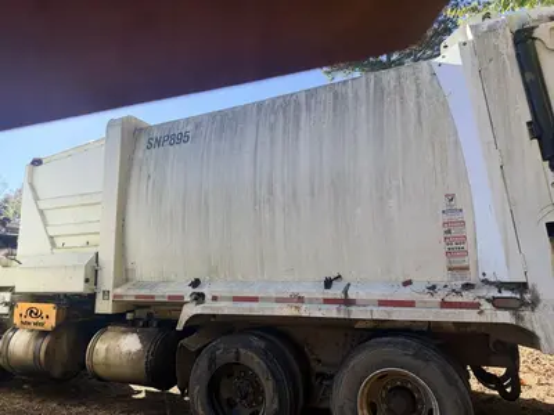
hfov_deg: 71.6
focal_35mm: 24
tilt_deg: +5.6
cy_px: 208
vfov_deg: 56.8
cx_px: 277
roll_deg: +1.6
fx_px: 384
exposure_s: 1/1727
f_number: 1.78
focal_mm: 6.76
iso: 100
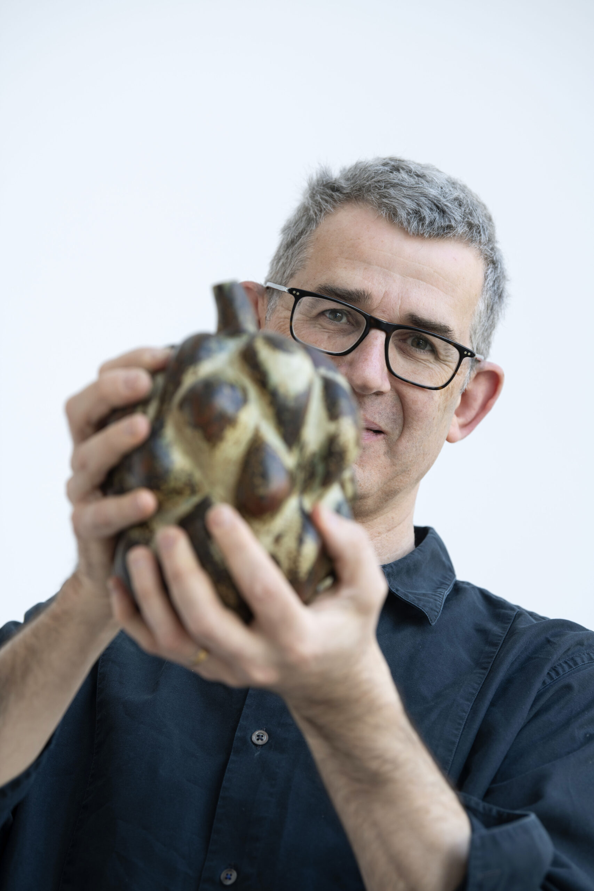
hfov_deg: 8.9
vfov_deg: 13.2
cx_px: 297
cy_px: 446
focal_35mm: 155
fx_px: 3835
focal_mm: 155
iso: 200
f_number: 4
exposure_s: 1/100
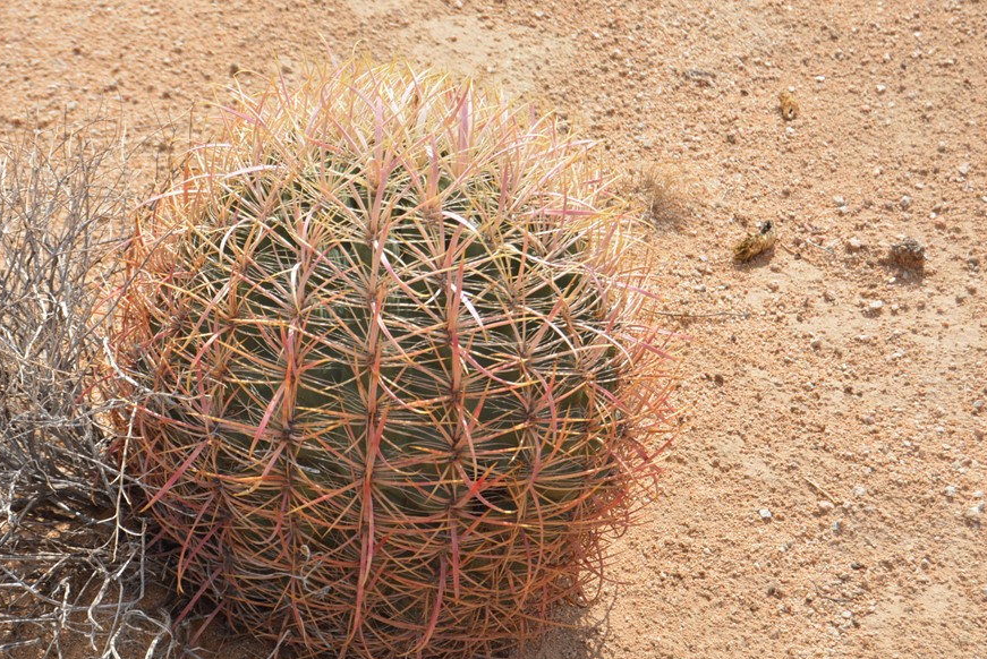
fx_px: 2815
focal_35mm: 103
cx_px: 478
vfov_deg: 13.4
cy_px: 374
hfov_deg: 19.9
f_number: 6.3
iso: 400
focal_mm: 55
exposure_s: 1/1600
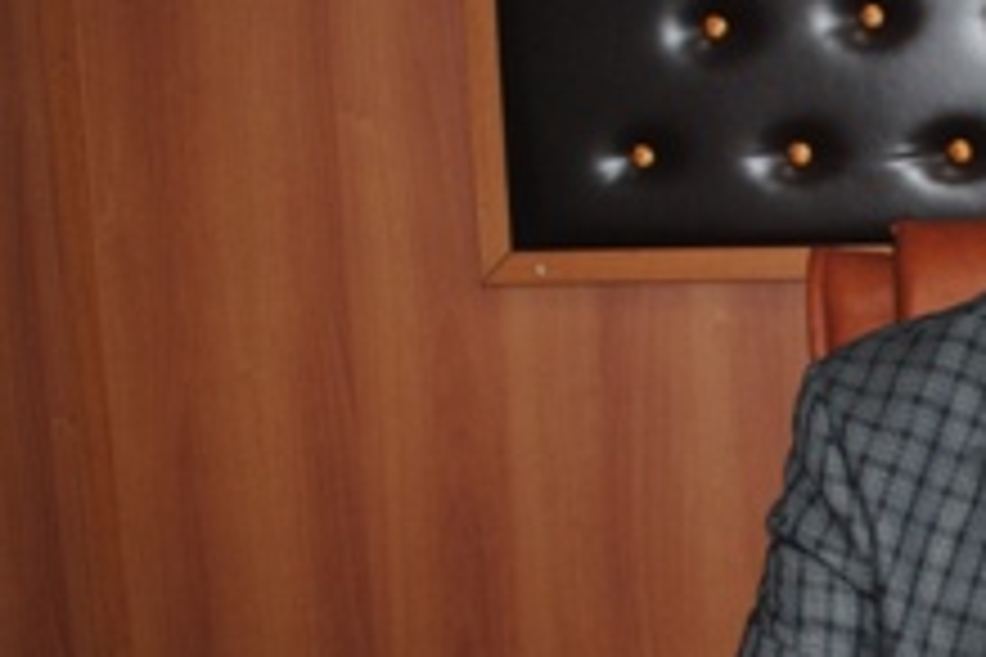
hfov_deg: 24.4
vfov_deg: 17.2
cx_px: 1009
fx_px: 2164
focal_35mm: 79
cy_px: 482
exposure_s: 1/60
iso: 200
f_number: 3.5
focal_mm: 18
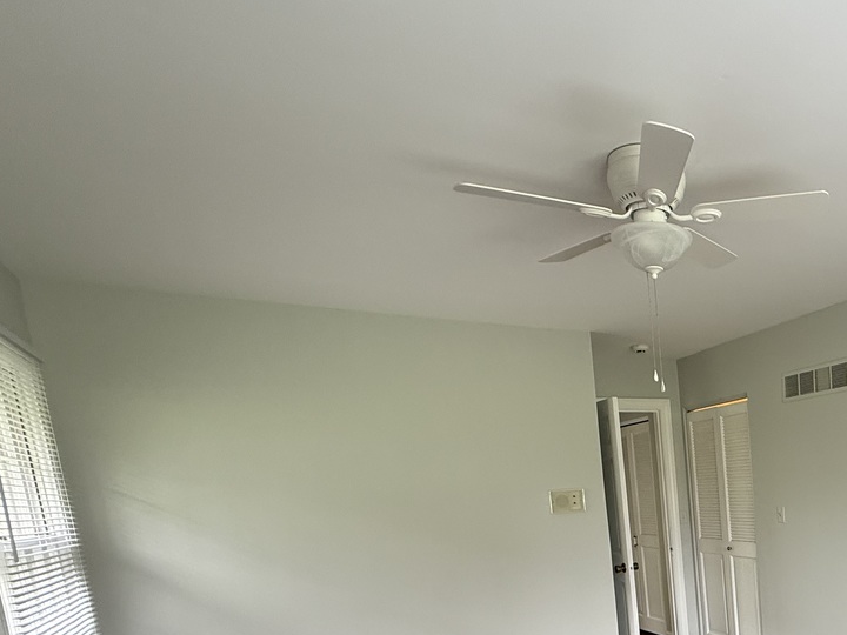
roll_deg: +3.0
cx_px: 781
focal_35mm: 28
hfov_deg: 54.2
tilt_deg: -7.3
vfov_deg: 44.9
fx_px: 685
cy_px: 577
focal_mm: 2.22
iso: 160
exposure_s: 1/99
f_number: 2.2
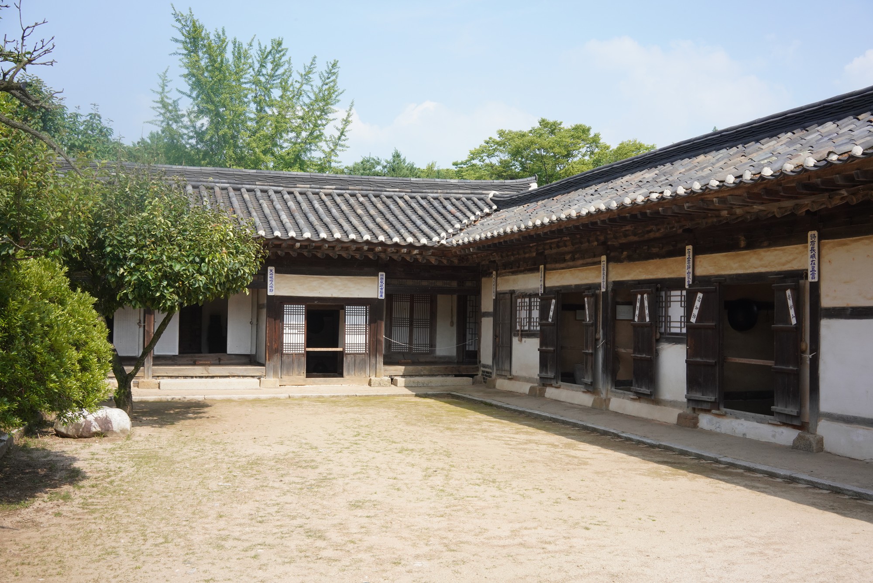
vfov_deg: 37.9
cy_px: 292
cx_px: 436
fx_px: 849
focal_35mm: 35
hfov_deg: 54.4
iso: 800
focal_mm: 35
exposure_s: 1/200
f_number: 18
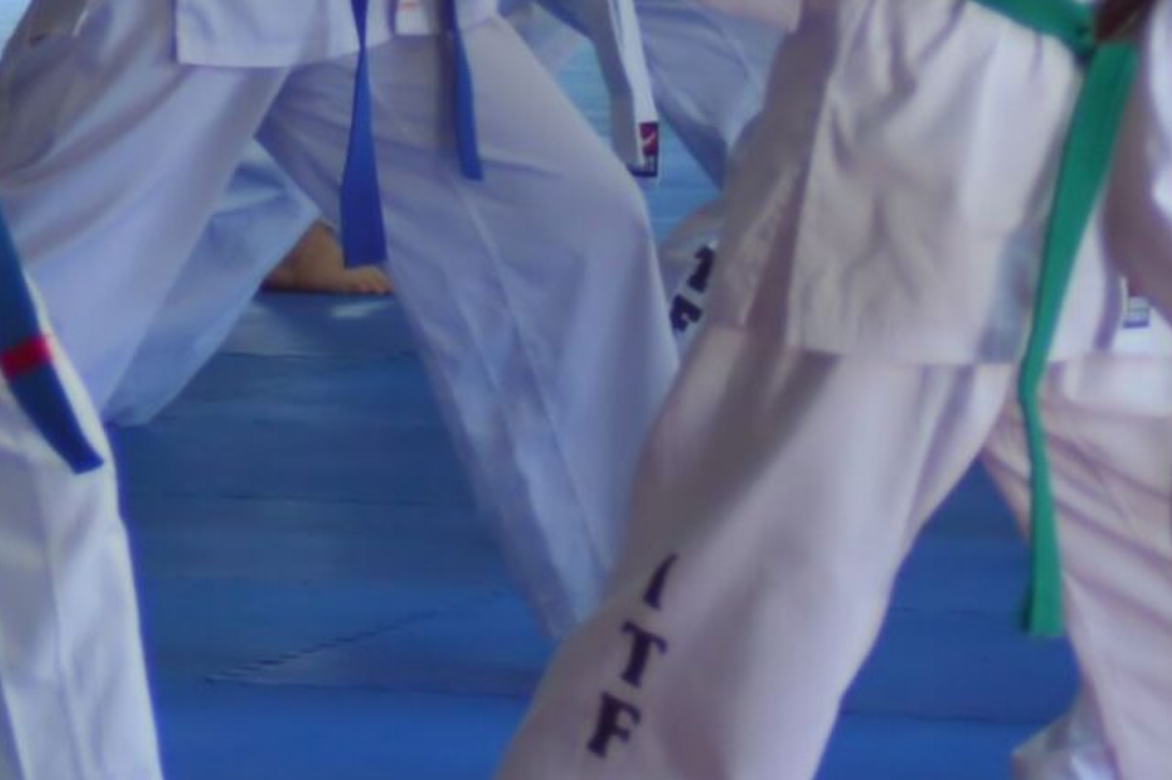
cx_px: -945
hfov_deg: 4.9
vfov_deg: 3.3
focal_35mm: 417
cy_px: -260
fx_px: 13571
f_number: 4
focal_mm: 70
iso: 220
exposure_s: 1/125
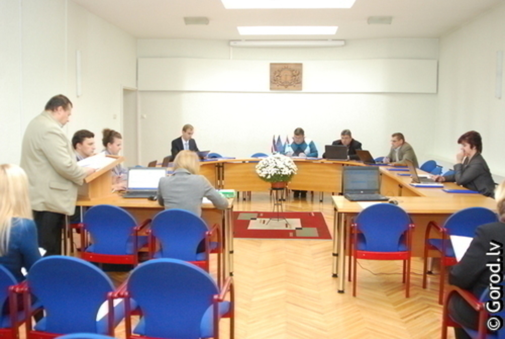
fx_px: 506
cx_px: 252
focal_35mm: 36
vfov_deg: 37.0
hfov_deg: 53.1
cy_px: 170
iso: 1600
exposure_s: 1/180
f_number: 3.3
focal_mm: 24
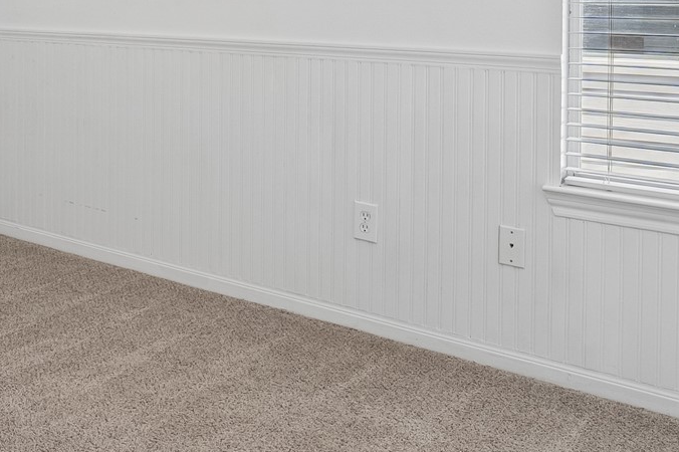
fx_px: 848
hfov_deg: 39.4
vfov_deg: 27.6
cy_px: -30
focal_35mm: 45
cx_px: 27
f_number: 10
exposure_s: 1/13
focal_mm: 14
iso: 640
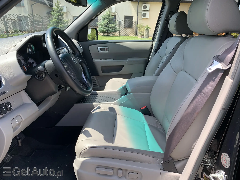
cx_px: 120
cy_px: 90
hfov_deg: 67.3
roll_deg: -1.7
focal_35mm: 26
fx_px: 180
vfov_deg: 53.1
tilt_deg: -18.1
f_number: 1.8
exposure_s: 1/415
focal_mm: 4.25
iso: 25
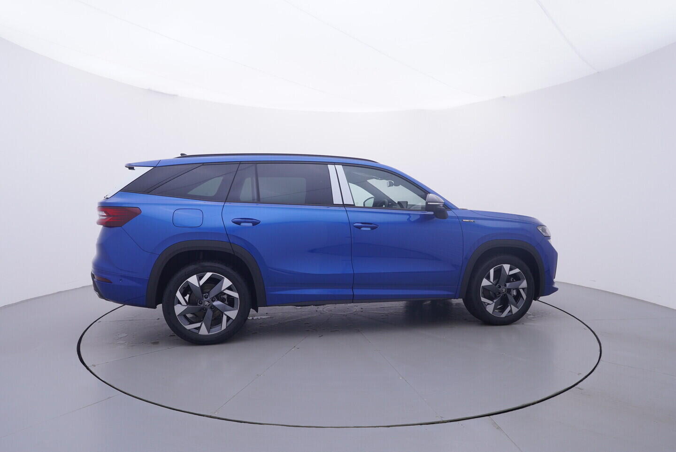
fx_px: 423
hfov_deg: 77.3
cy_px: 226
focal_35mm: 22
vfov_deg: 56.2
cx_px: 338
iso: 200
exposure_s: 1/80
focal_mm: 15
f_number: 5
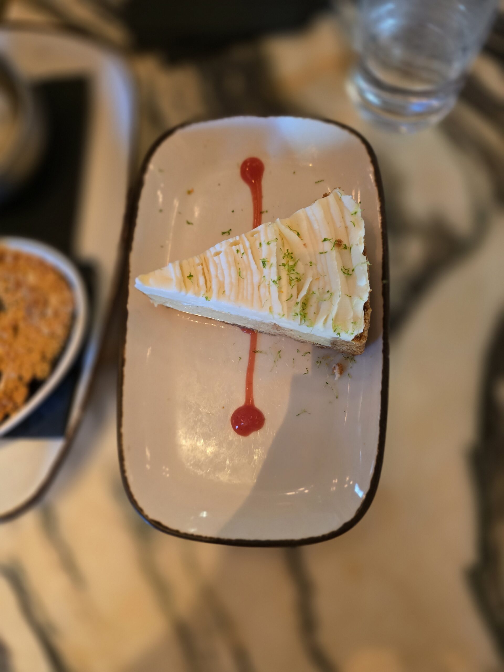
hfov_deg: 58.9
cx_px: 252
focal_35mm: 23
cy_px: 336
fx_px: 446
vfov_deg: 73.9
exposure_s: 1/60
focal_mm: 6.3
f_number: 1.7
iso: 640
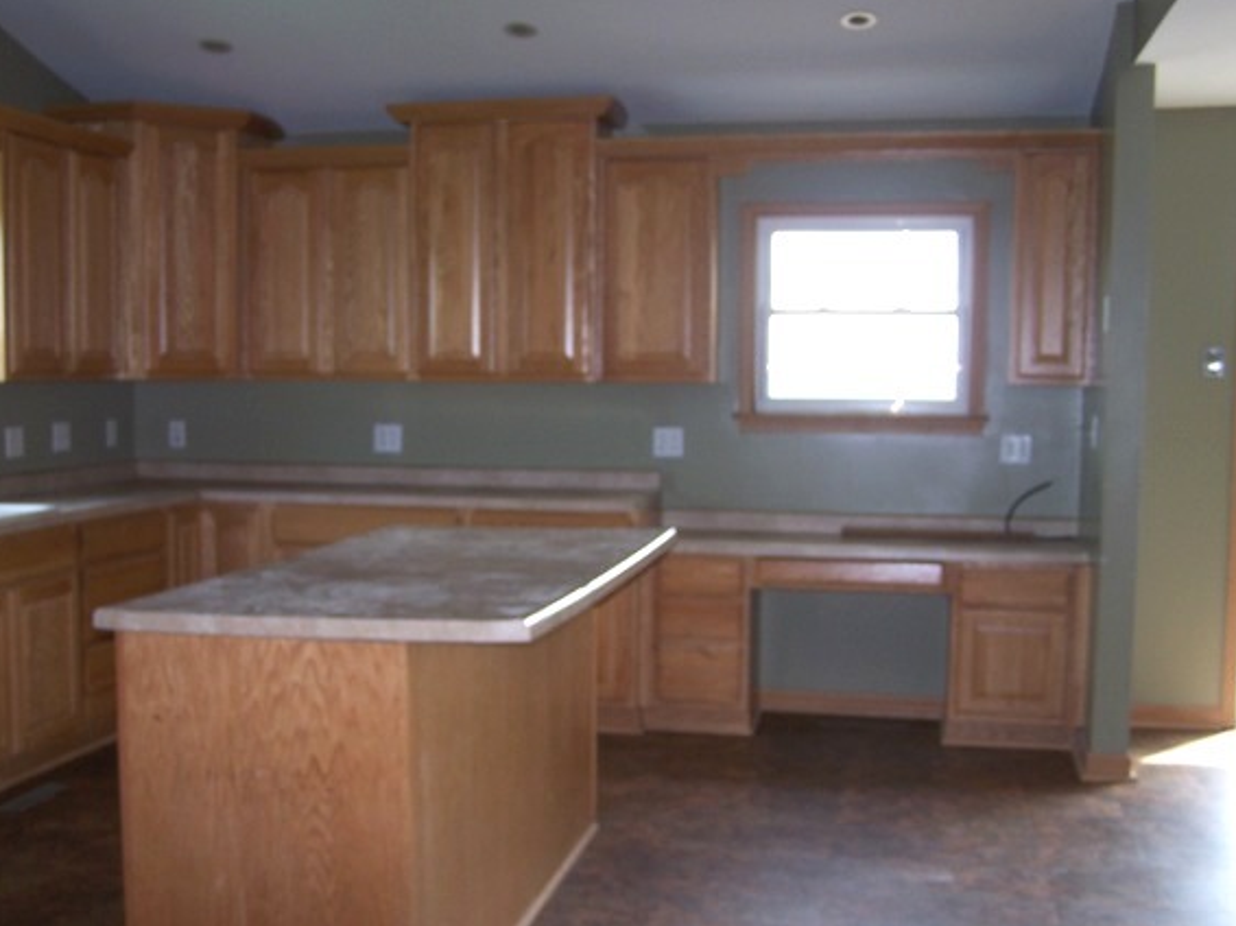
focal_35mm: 43
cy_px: 474
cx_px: 544
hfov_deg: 43.8
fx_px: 1535
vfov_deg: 33.6
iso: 80
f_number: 2.8
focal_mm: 6.3
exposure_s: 1/60
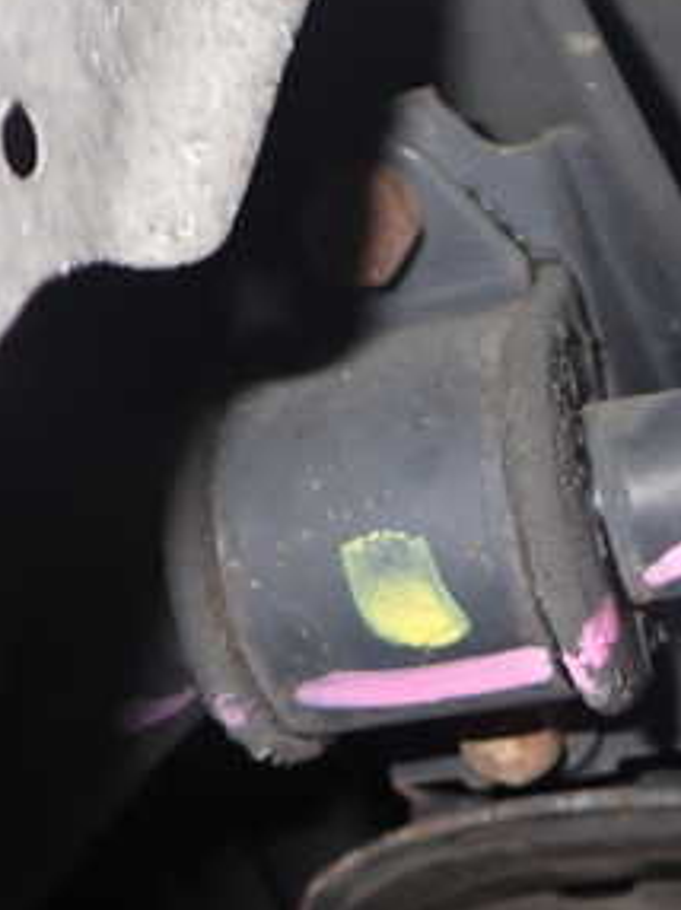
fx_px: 1655
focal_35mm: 63
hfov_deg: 23.0
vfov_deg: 30.7
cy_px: 519
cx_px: 519
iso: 200
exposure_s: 1/30
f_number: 6.3
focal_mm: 5.4
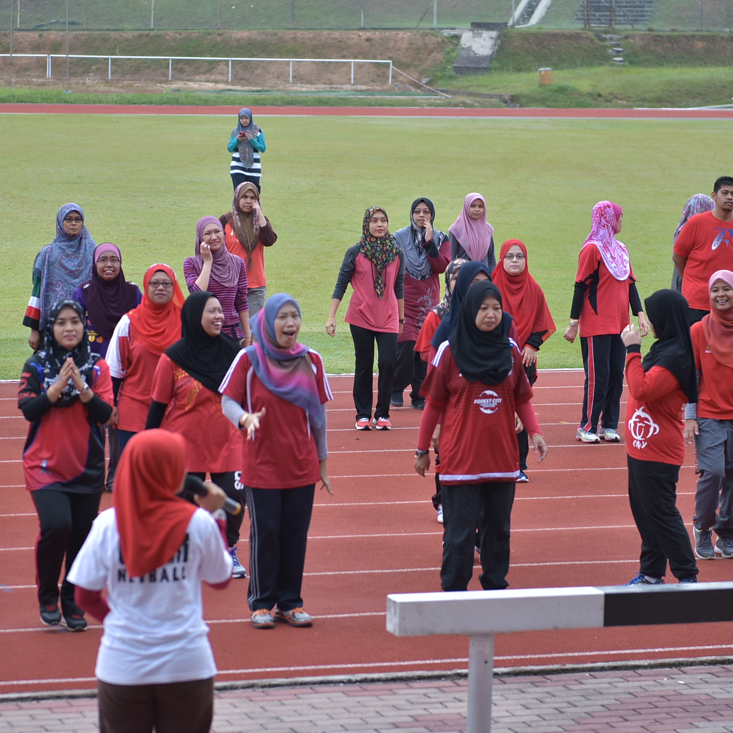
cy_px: 366
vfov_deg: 13.0
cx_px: 365
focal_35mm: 134
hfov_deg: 13.0
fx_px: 3210
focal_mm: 70
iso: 100
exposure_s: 1/200
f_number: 2.8
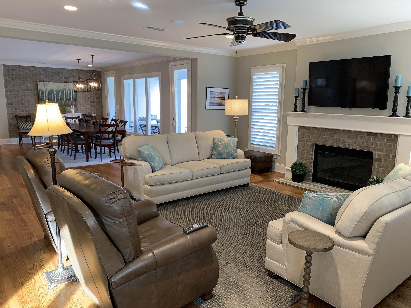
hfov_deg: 67.3
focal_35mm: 26
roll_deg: -0.6
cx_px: 206
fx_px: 309
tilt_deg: -9.9
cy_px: 154
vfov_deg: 53.1
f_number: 1.8
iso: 100
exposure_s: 1/60
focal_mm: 4.25
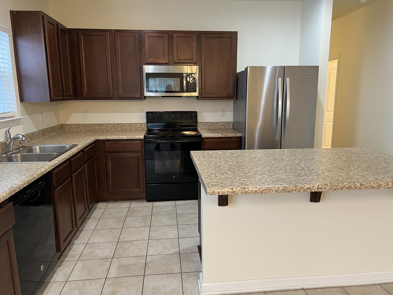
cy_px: 148
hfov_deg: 67.3
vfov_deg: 53.1
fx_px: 295
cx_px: 196
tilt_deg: -11.0
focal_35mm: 26
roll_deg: +0.0
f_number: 1.5
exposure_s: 1/60
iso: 160
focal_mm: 5.7
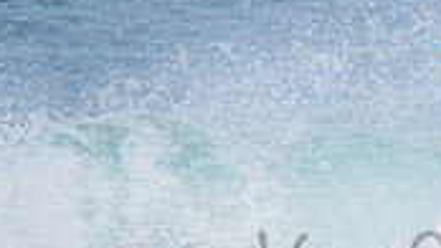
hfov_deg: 1.2
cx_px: 520
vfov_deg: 0.7
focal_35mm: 1748
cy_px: 249
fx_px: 20447
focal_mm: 500
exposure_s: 1/2000
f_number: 5.6
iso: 250
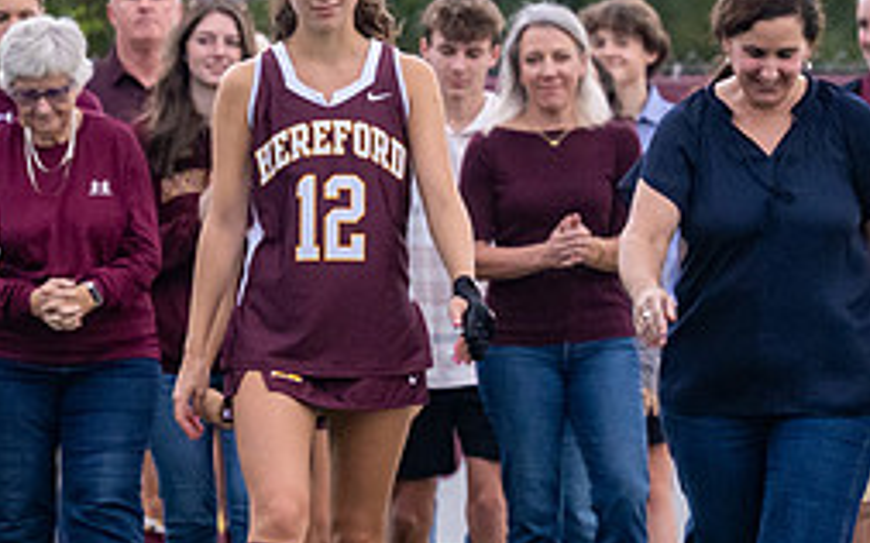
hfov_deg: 2.8
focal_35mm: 738
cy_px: 486
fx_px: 17494
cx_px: 370
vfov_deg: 1.8
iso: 1100
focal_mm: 165
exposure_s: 1/640
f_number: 4.5
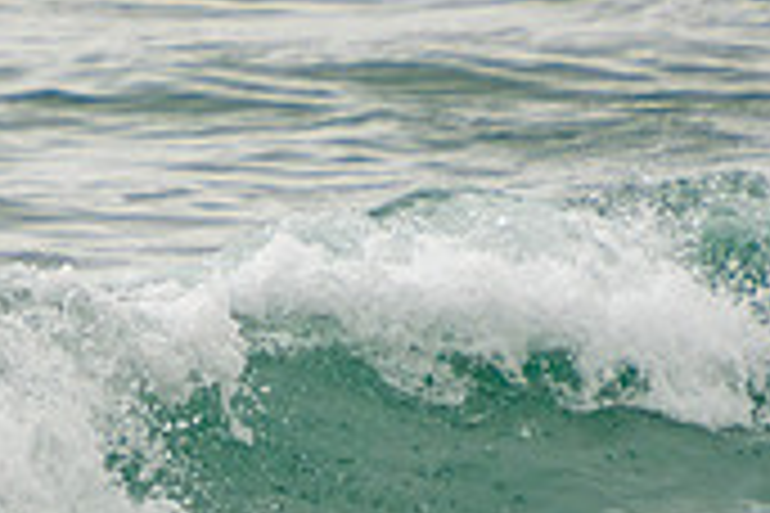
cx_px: 140
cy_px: 646
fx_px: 32616
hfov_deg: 1.4
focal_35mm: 1525
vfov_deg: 0.9
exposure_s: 1/1250
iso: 280
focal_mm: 300
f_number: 5.6
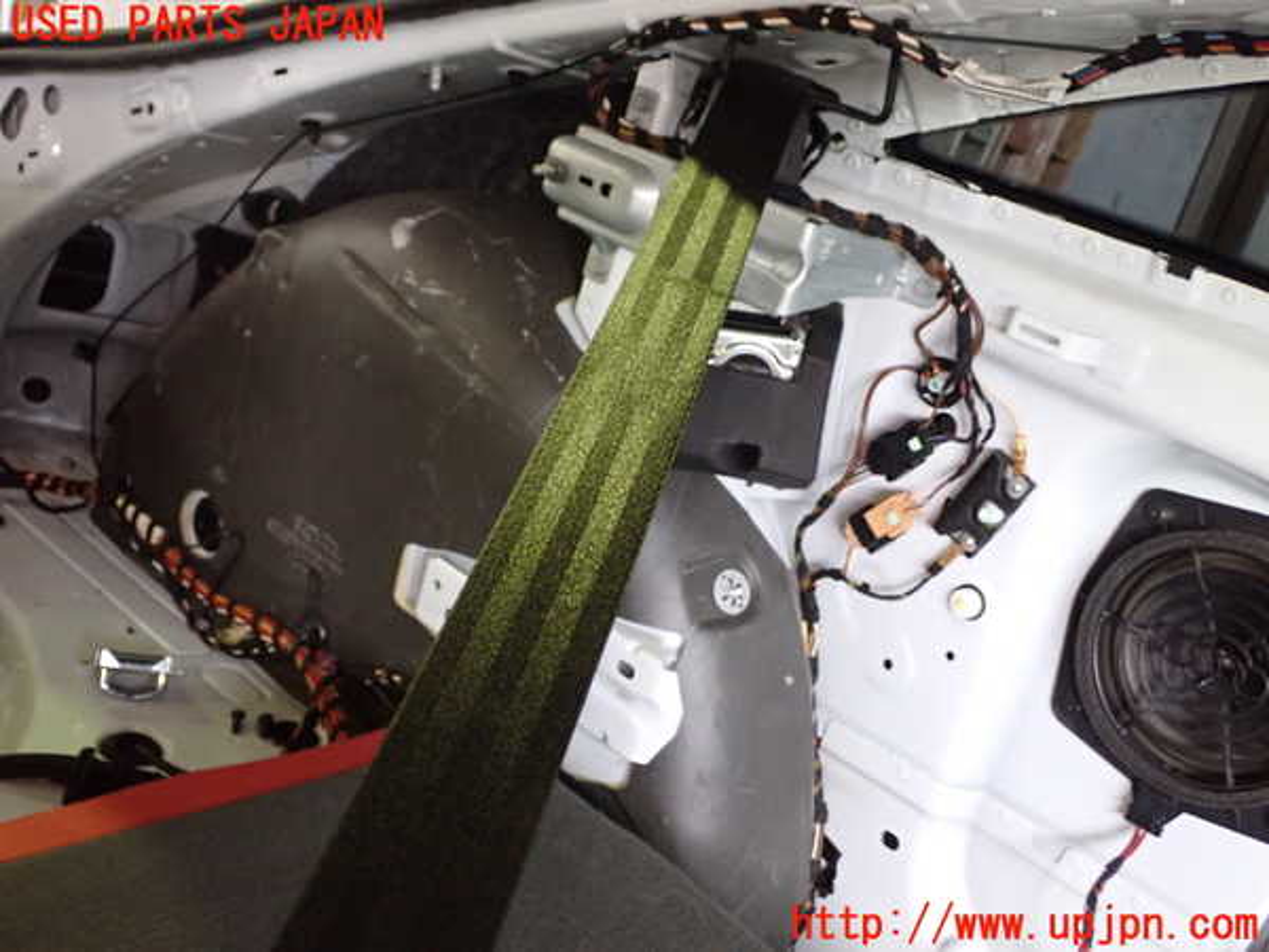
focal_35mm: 41
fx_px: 1503
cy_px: 476
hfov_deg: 45.8
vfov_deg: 35.1
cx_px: 634
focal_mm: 7.31
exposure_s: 1/25
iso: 800
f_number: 2.8
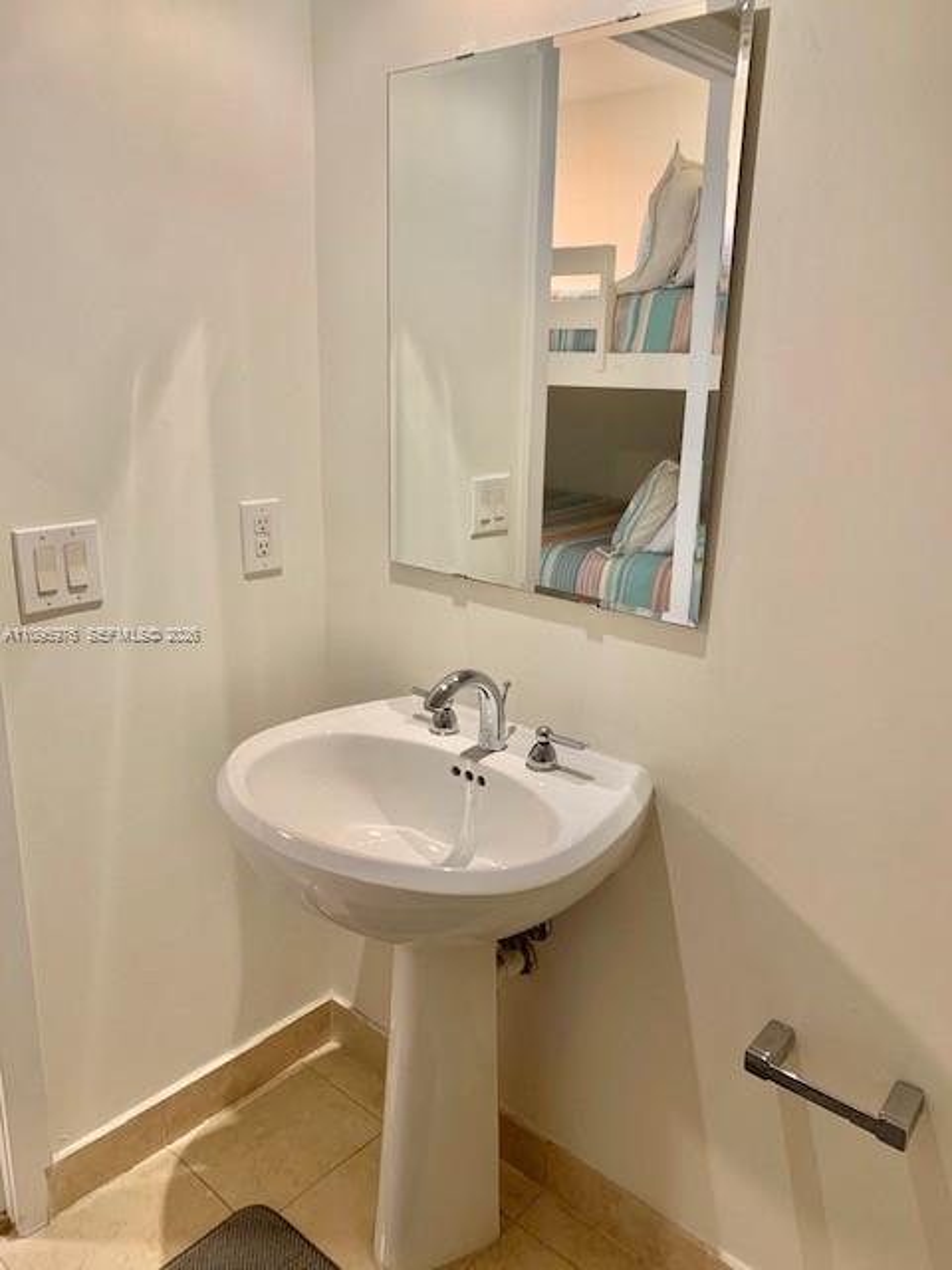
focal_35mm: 26
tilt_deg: -15.1
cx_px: 476
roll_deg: -1.6
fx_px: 953
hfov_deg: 53.1
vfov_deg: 67.3
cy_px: 635
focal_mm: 4.25
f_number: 1.8
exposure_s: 1/60
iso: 160
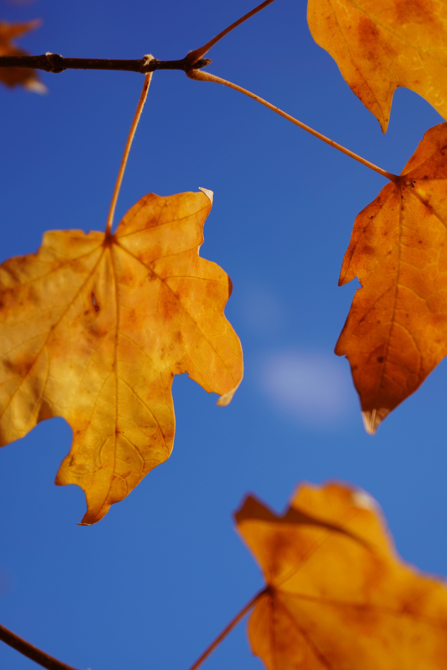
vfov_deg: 26.7
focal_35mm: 76
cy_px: 339
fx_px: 1415
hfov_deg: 17.9
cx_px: 138
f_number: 5.6
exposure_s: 1/800
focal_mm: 50
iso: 100
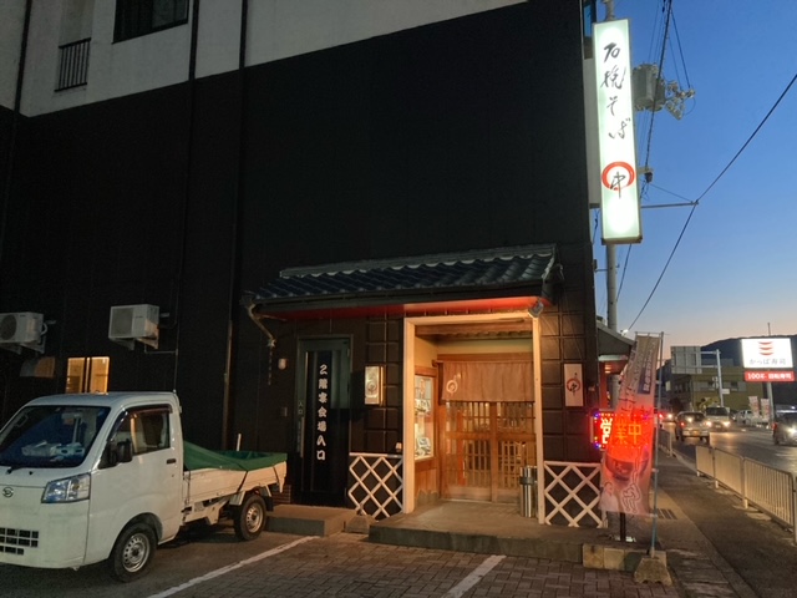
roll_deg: +0.7
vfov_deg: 49.7
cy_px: 299
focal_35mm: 28
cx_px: 398
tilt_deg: +9.1
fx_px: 645
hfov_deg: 63.4
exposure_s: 1/40
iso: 250
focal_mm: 3.99
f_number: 1.8
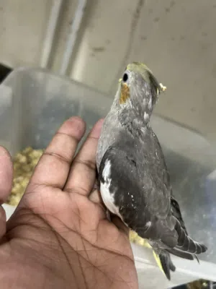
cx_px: 108
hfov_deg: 53.1
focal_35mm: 26
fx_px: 216
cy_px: 144
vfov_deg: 67.3
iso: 320
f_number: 1.5
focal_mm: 5.7
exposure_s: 1/50
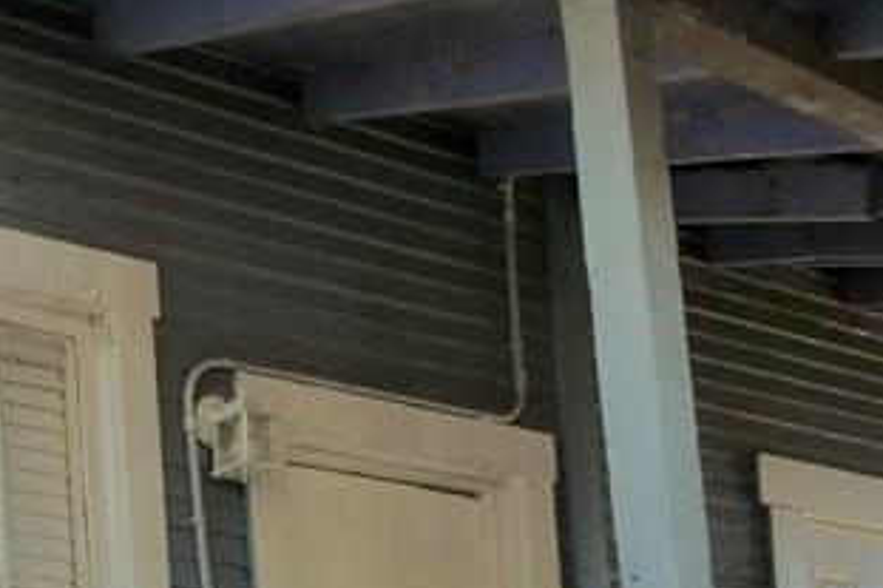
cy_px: 1040
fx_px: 1839
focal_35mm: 75
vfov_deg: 15.7
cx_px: -185
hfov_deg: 24.4
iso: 200
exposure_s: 1/160
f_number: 4.5
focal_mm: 7
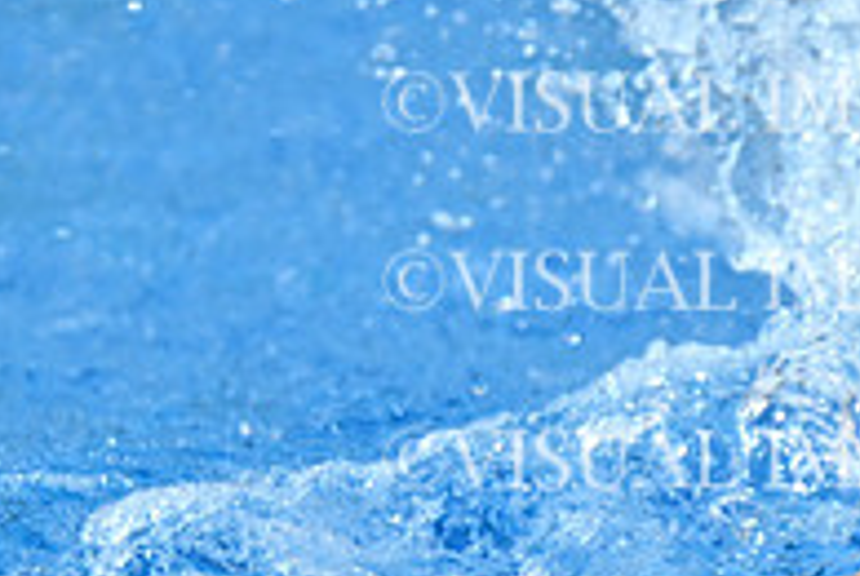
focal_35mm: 895
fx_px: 21413
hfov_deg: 2.3
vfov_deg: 1.5
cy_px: 370
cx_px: 1024
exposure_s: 1/500
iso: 640
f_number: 2.8
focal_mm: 200
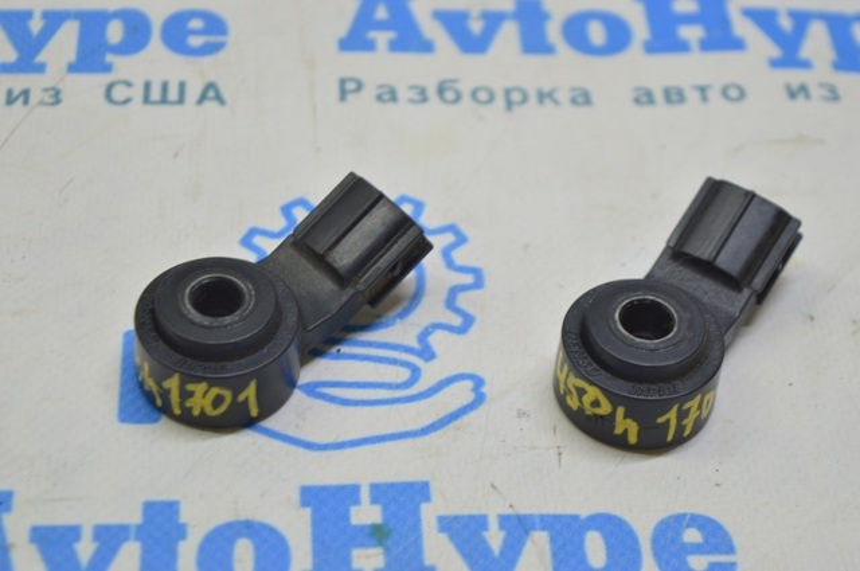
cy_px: 286
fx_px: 1968
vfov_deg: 16.5
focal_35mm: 82
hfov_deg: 24.6
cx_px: 430
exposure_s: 1/25
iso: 400
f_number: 5.6
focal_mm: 55
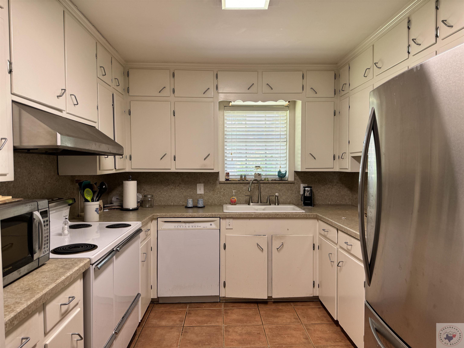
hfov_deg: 71.6
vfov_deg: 56.8
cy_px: 174
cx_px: 232
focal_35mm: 24
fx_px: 322
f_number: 1.78
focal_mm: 6.76
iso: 100
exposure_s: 1/120
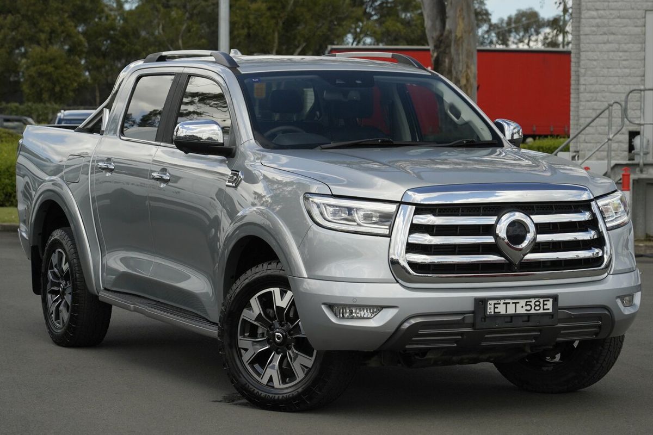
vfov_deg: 13.0
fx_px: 1904
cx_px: 326
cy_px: 218
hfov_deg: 19.5
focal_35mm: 105
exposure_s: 1/1250
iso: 1000
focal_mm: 105
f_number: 7.1
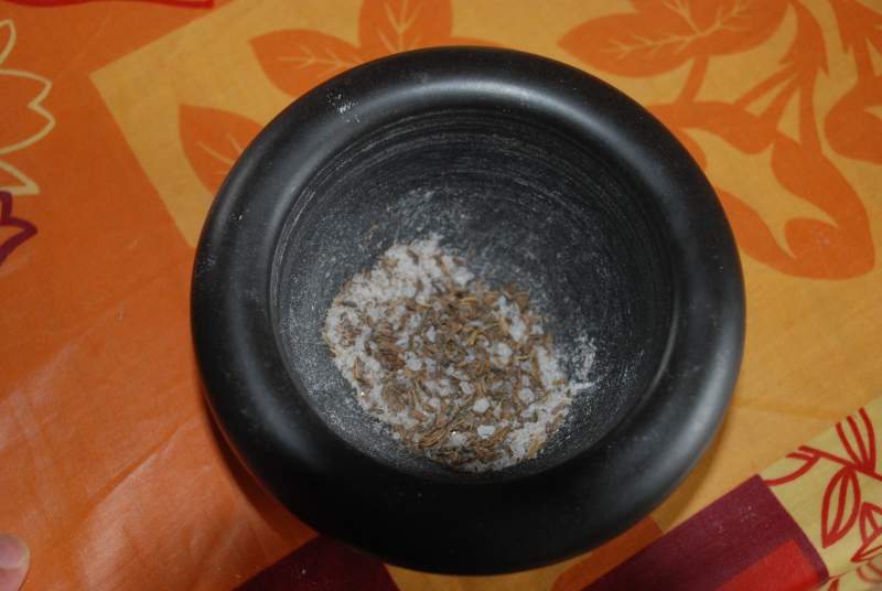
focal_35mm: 60
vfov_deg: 22.7
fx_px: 1472
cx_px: 441
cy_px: 296
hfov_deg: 33.4
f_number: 4.5
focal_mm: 40
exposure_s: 1/60
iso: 400
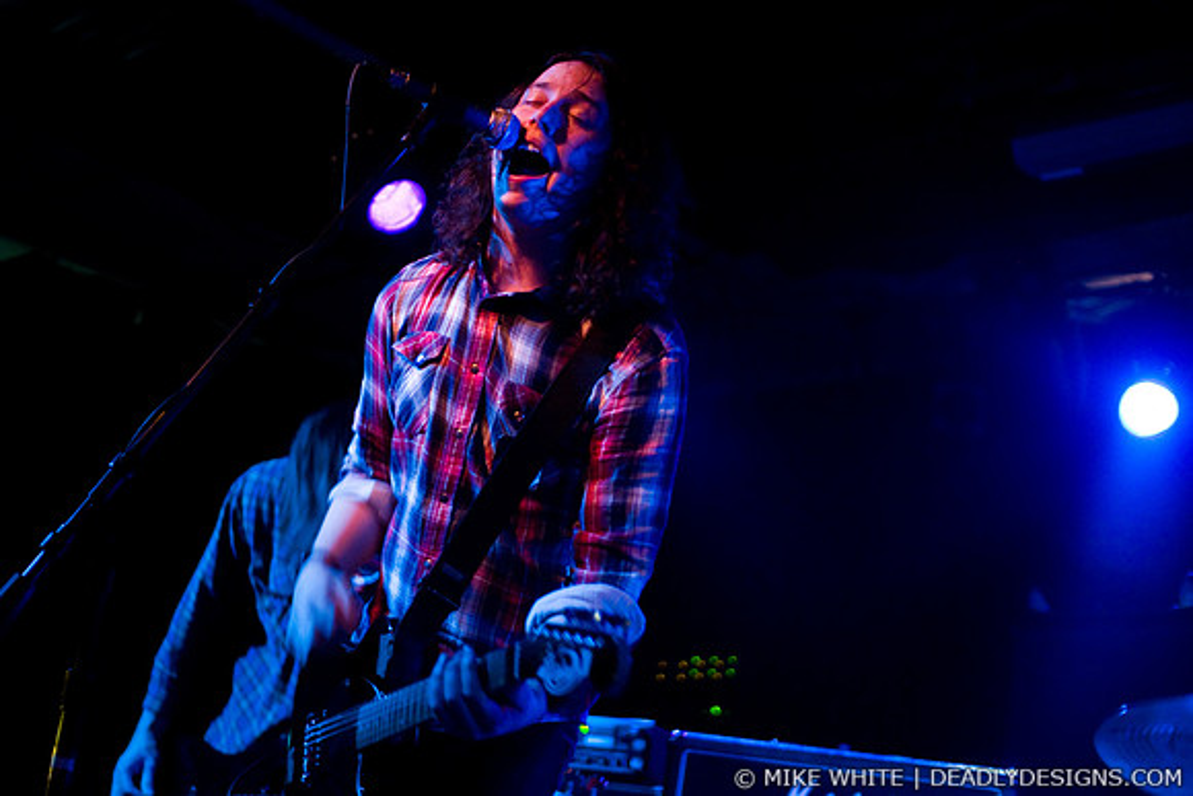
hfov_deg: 43.6
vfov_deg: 29.9
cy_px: 398
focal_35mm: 45
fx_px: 1492
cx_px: 596
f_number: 1.8
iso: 1000
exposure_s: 1/40
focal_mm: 30
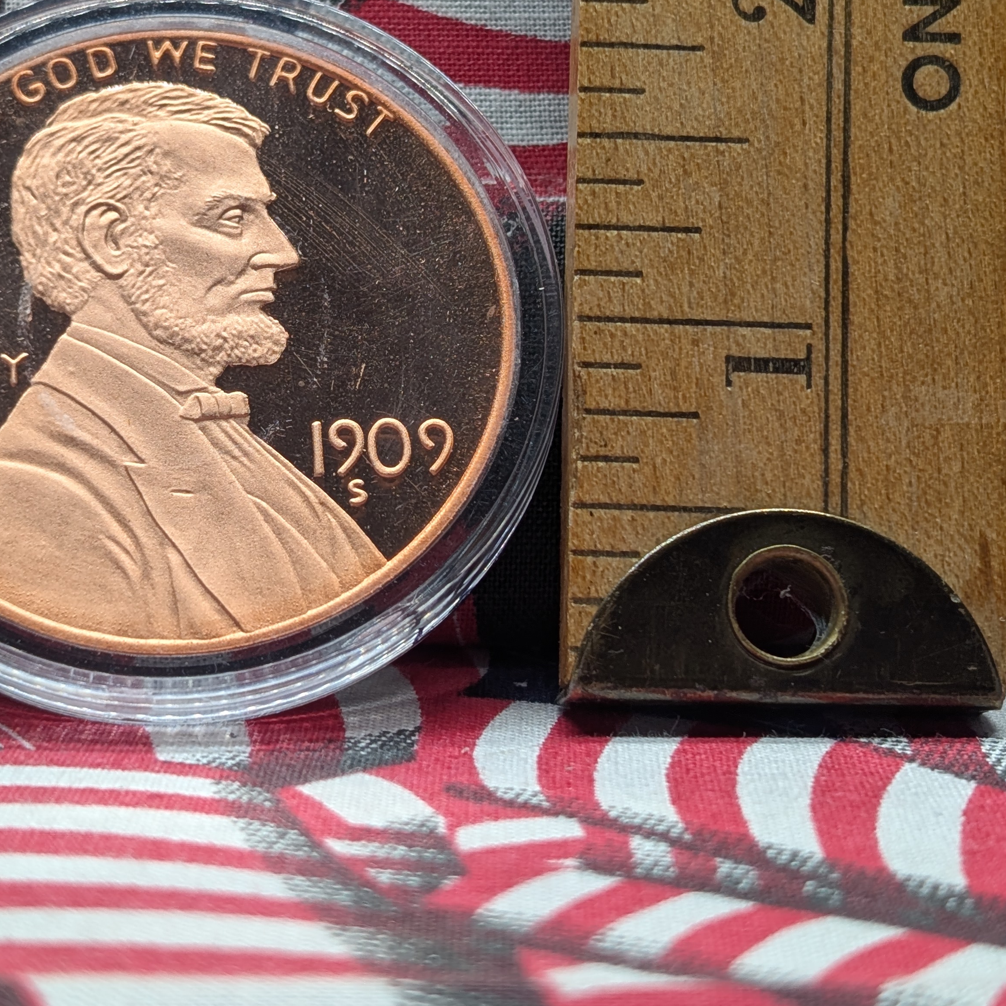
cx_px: 435
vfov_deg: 22.7
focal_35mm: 76
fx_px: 2499
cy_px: 396
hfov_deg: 22.7
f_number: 1.68
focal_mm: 6.9
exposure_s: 1/31.3
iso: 20
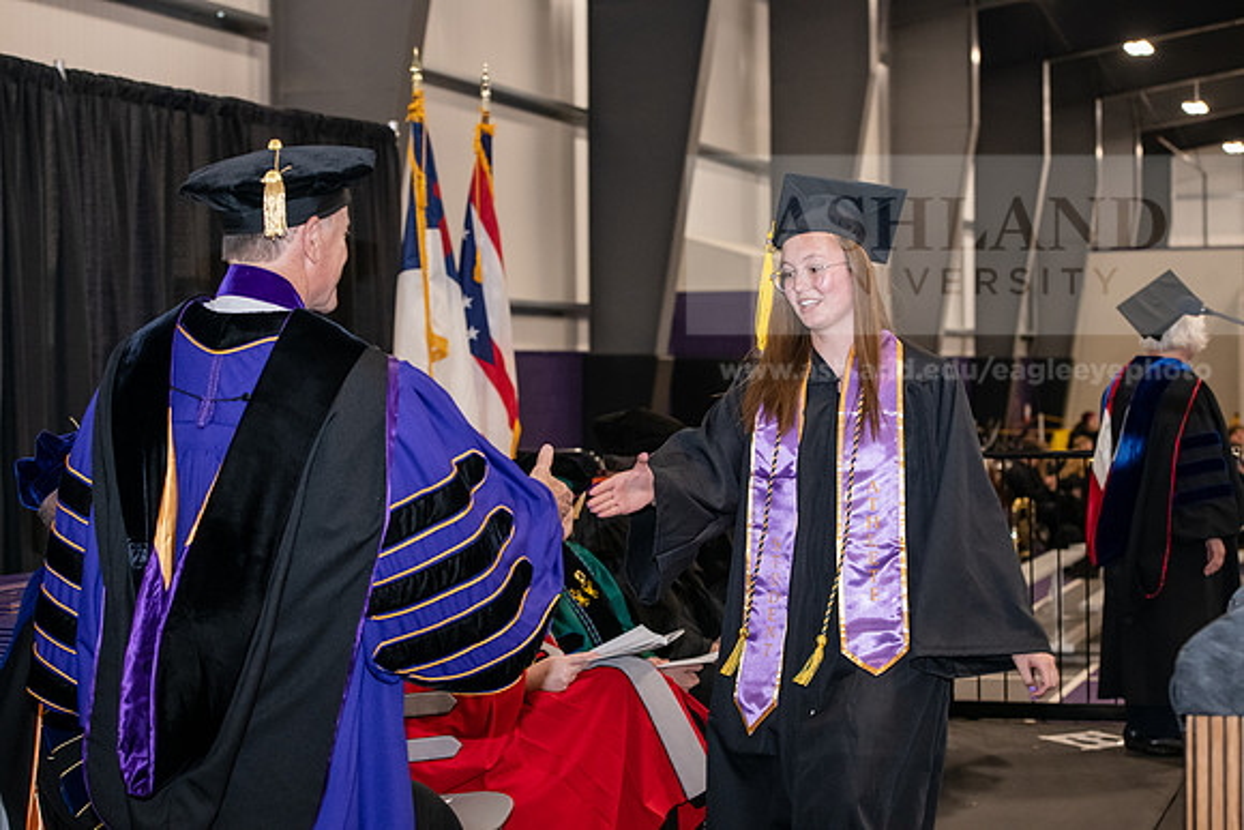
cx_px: 622
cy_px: 415
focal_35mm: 70
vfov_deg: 19.5
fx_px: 2419
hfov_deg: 28.8
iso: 2500
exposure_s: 1/200
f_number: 5
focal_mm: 70
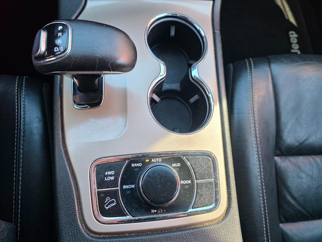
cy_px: 121
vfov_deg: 58.9
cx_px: 161
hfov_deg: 73.9
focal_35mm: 23
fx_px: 214
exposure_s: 1/180
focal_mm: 6.3
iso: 200
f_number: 1.7
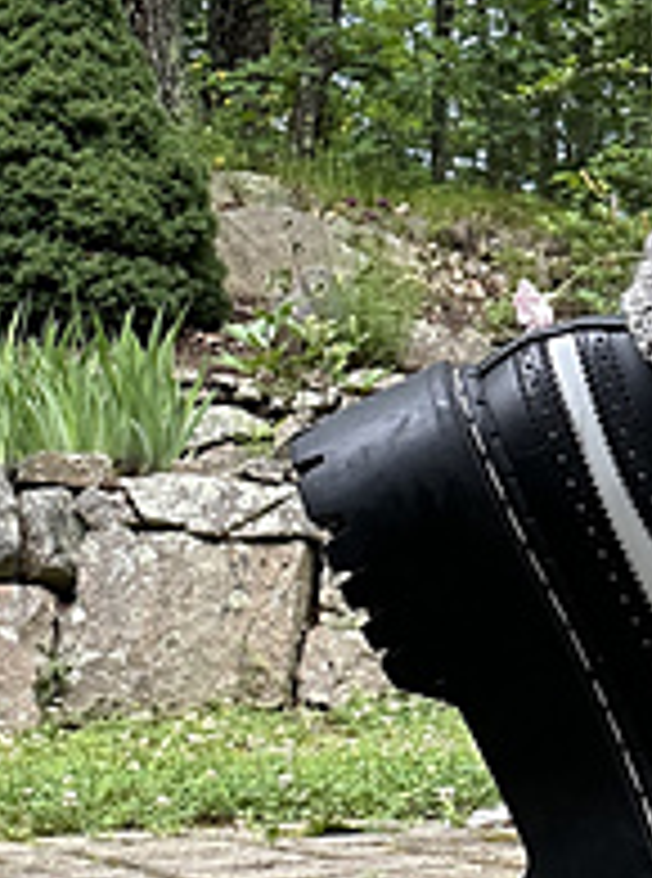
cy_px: 455
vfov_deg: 25.4
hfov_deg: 18.5
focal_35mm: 77
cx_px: 672
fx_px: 1944
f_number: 1.9
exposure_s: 1/107
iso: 80
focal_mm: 2.69
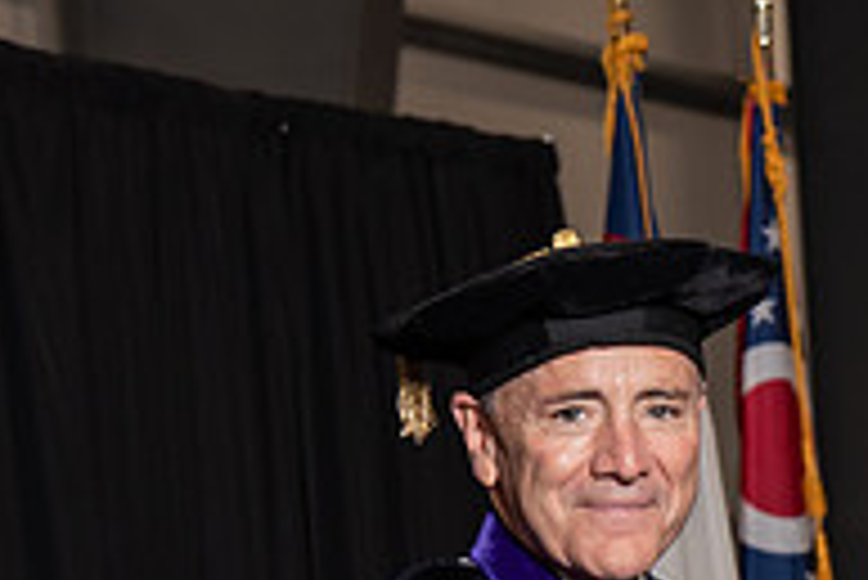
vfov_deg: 6.1
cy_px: 704
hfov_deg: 9.1
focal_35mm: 225
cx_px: 944
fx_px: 5429
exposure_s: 1/200
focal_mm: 75
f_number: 5
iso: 1000
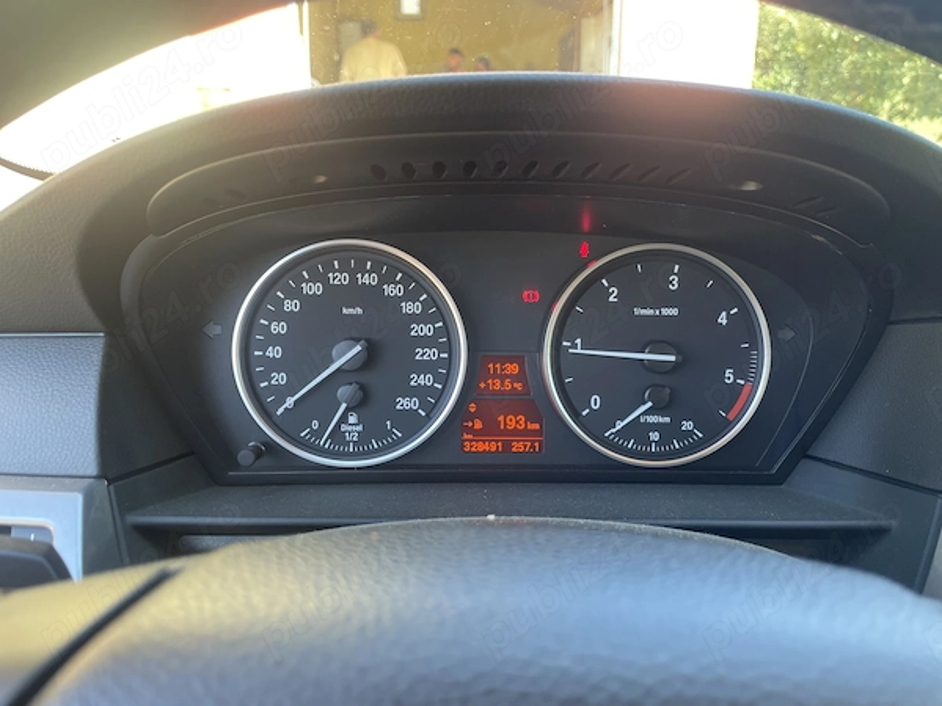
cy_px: 353
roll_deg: +1.2
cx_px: 471
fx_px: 708
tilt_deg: -16.5
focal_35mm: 26
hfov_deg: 67.3
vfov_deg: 53.1
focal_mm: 4.2
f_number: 1.6
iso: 80
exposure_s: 1/121
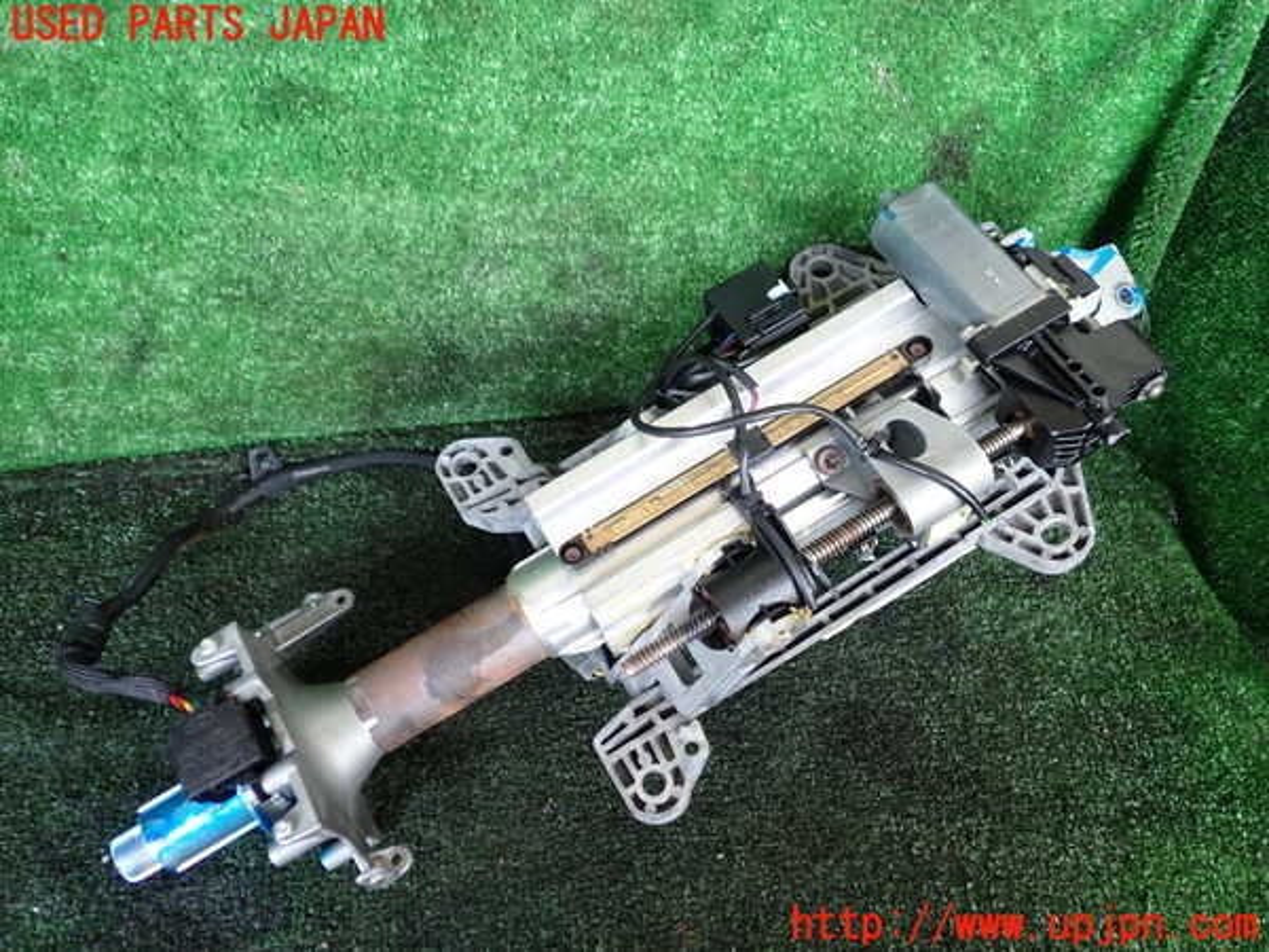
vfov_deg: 46.8
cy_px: 476
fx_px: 1100
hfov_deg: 60.0
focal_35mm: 30
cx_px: 634
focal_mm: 5.4
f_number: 2.3
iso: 200
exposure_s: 1/50
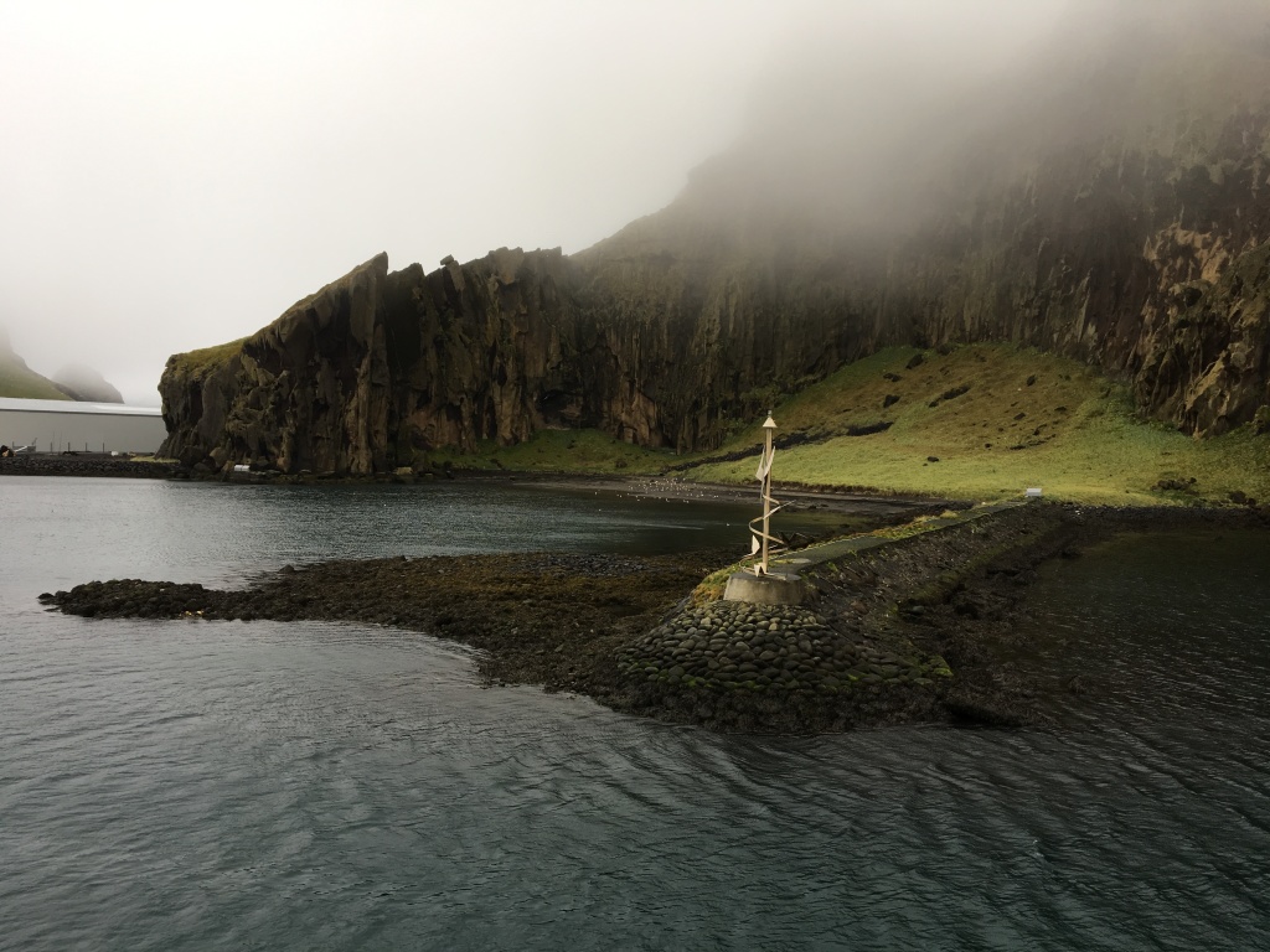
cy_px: 476
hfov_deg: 61.7
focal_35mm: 29
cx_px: 635
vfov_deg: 48.2
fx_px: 1064
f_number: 2.2
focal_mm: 4.15
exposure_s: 1/120
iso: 25
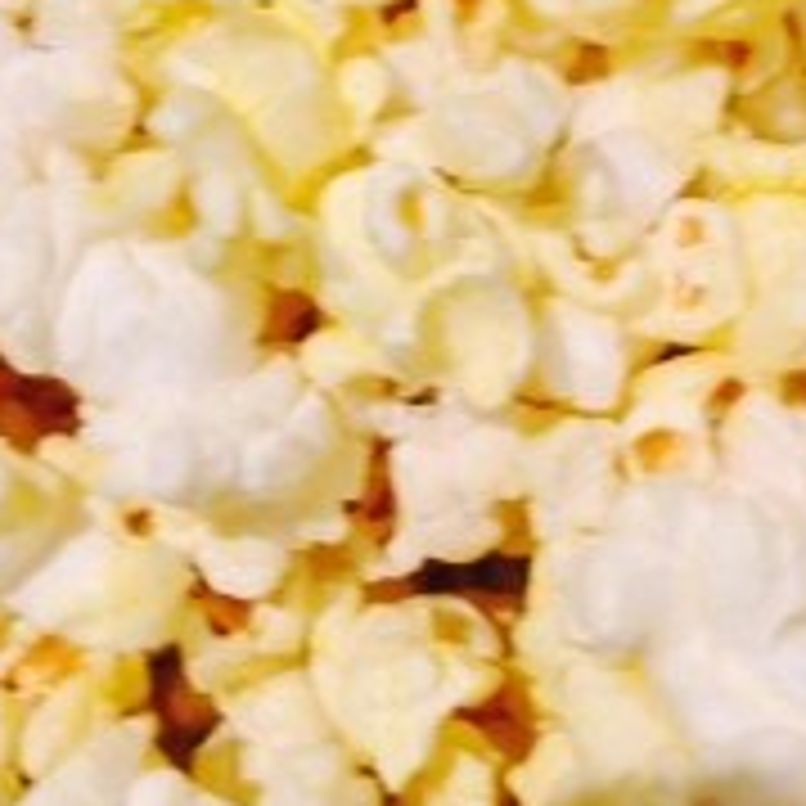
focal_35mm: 68
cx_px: 371
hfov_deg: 25.4
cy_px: 187
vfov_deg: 25.0
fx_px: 1791
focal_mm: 4.28
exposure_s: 1/20
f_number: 2.4
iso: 64
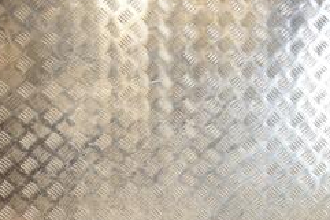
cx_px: 398
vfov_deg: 14.5
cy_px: 208
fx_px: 855
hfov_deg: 20.4
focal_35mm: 93
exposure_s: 1/200
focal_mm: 25
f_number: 5.6
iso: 800
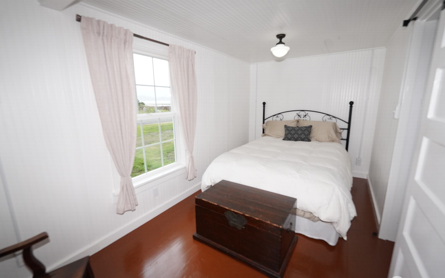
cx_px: 223
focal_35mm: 15
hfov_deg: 101.5
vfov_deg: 74.8
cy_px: 138
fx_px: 182
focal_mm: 14
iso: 3200
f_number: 4
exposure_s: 1/4000
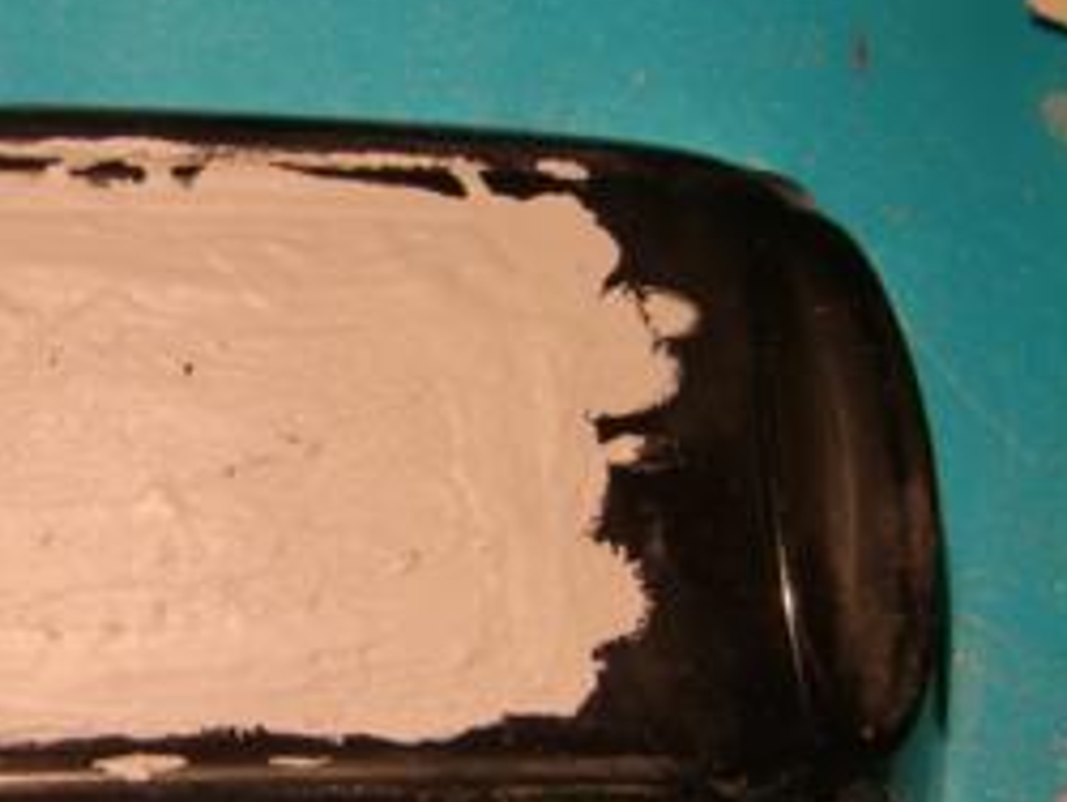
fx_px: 2684
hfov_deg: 22.0
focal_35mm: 87
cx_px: 132
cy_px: 410
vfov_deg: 17.0
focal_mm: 6.1
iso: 64
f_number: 3.6
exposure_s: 1/80
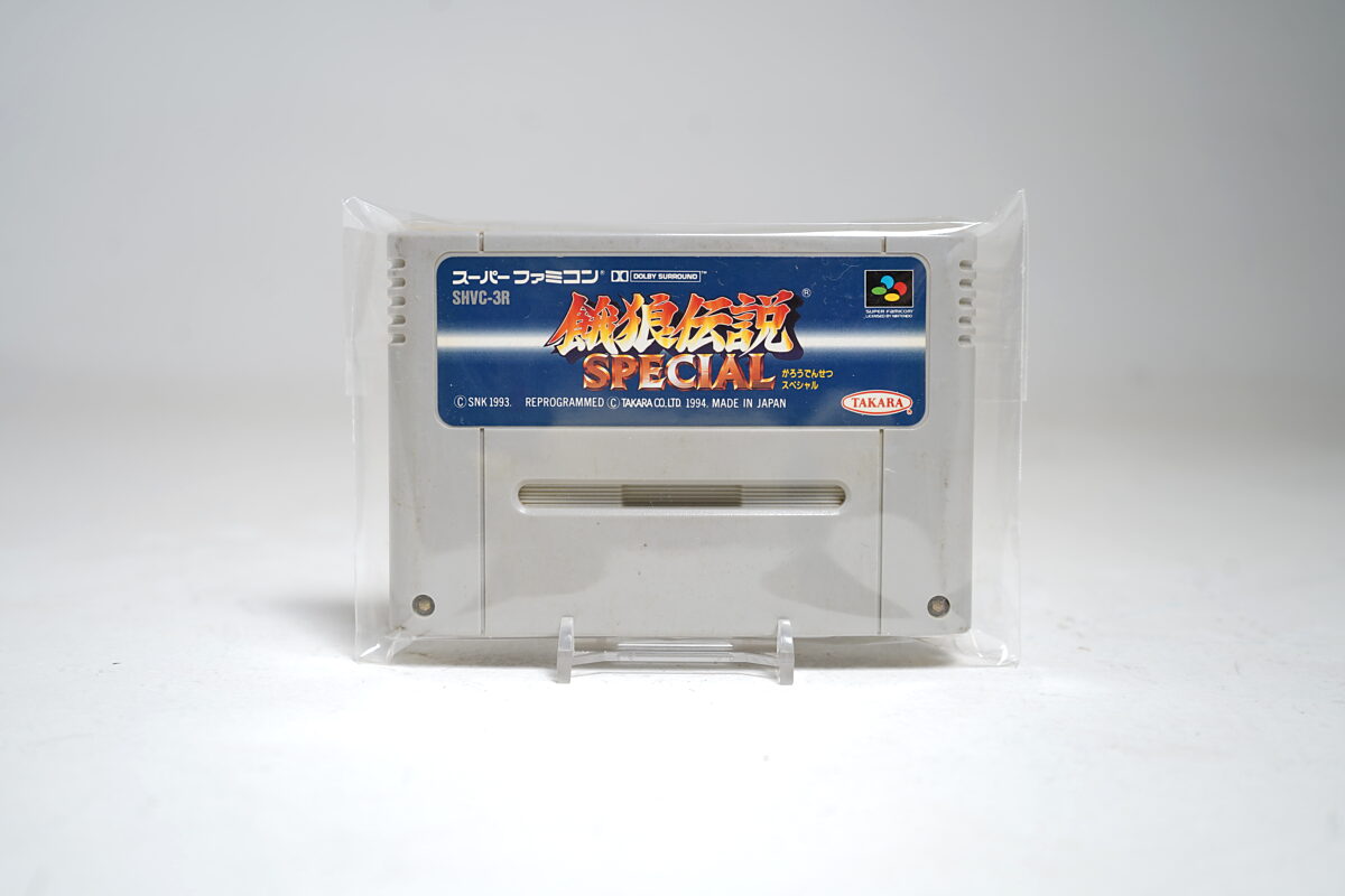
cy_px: 448
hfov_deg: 47.4
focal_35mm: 41
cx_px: 672
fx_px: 1532
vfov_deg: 32.6
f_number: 5
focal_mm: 41
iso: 64
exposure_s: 1/4
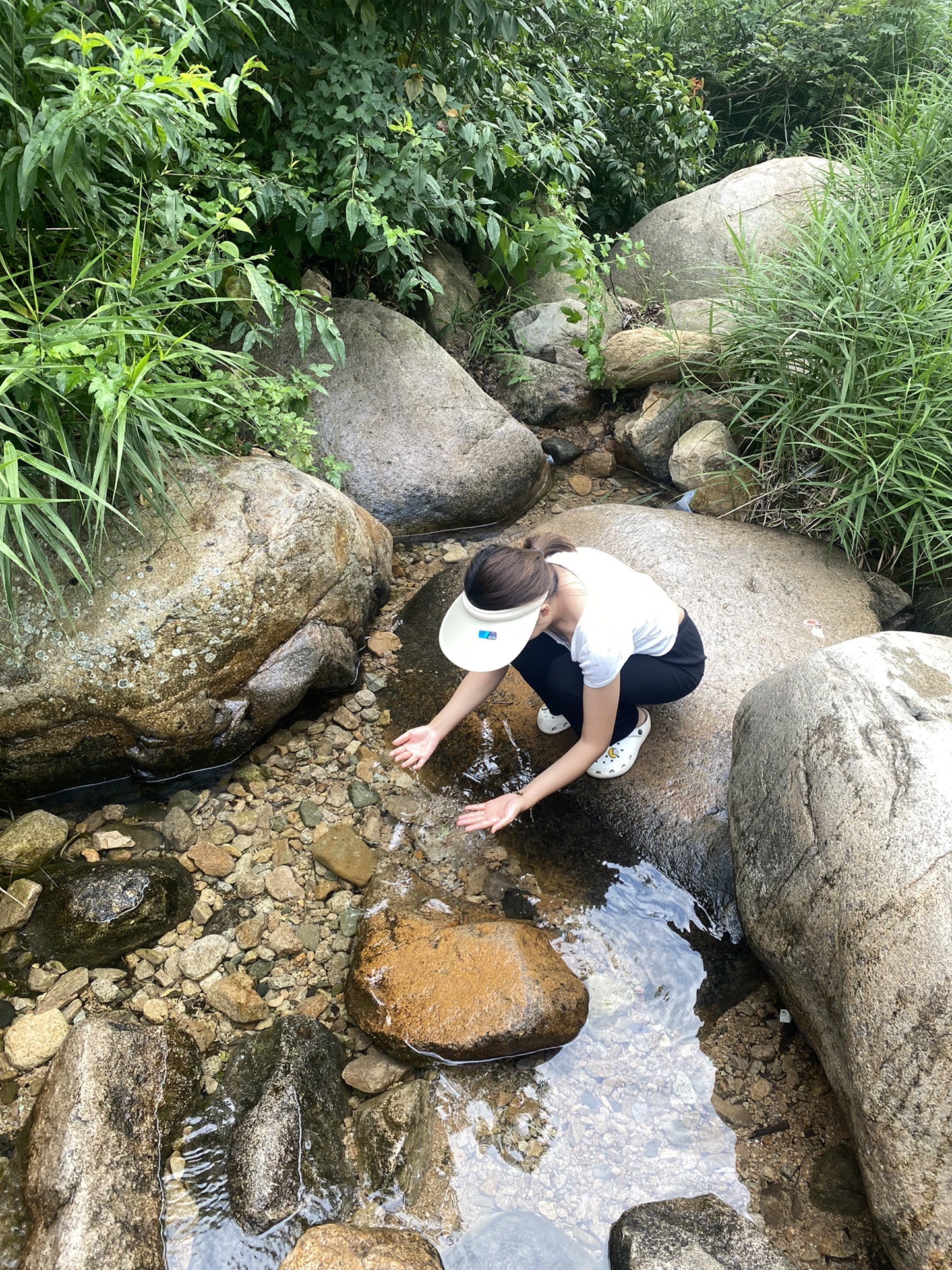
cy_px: 622
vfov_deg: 65.3
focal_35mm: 27
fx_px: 990
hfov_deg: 51.3
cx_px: 468
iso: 40
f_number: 1.8
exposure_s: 1/122
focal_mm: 4.25
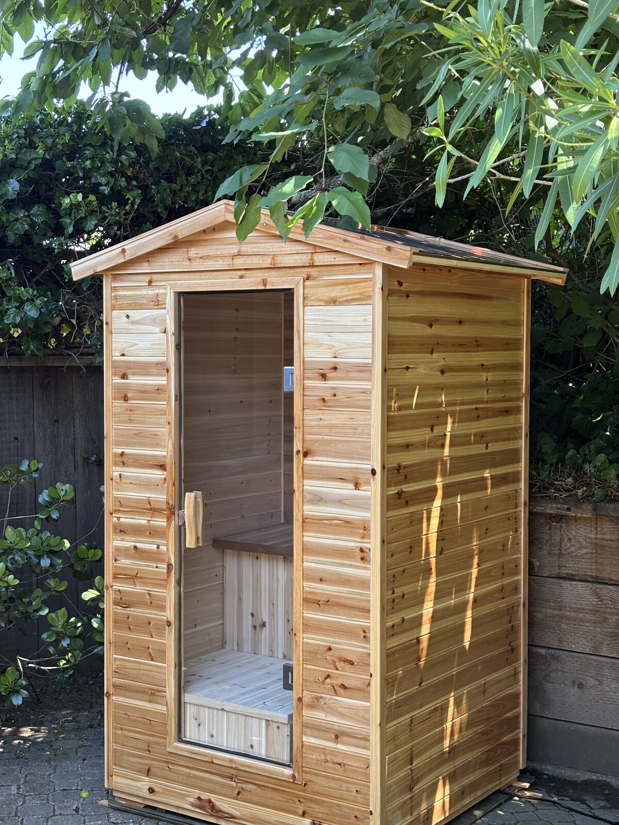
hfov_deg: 28.0
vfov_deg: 36.8
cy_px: 412
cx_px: 310
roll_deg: -1.0
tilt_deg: -3.0
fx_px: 1240
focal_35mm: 52
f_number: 1.6
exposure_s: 1/87
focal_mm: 5.96
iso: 50
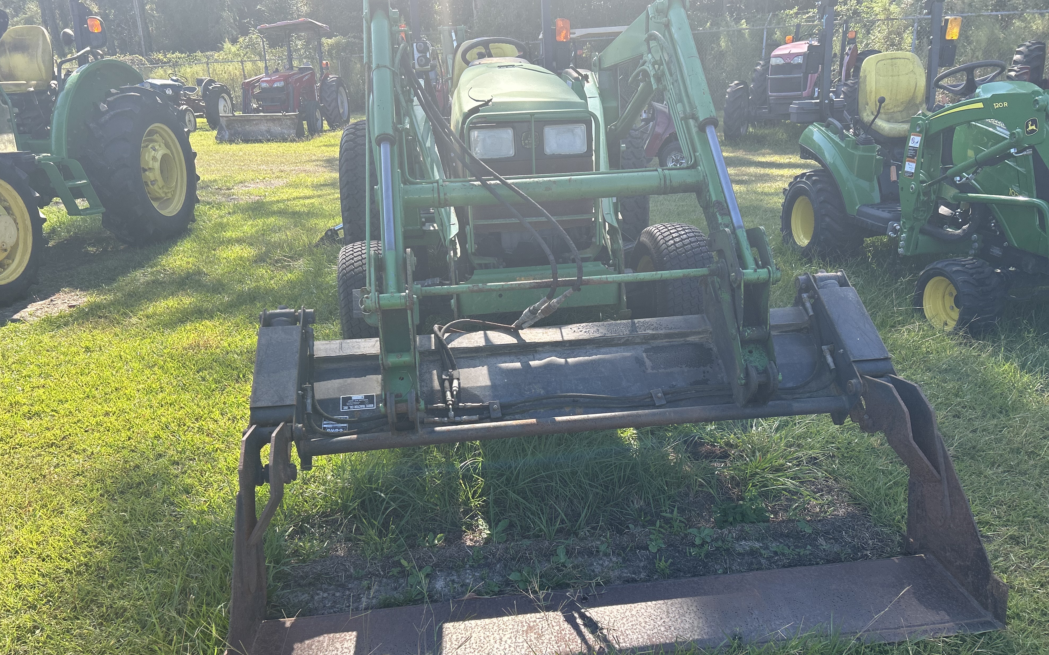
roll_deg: +3.5
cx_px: 517
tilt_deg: -21.8
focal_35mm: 28
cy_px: 374
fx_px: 800
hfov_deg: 66.5
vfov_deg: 44.4
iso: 50
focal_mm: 5.7
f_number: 1.5
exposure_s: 1/940
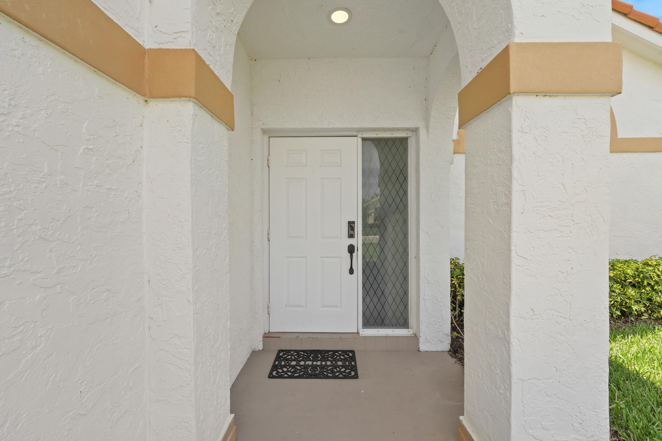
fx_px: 257
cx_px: 331
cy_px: 220
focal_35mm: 14
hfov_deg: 104.3
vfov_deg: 81.2
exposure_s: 1/60
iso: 250
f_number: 9
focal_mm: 14
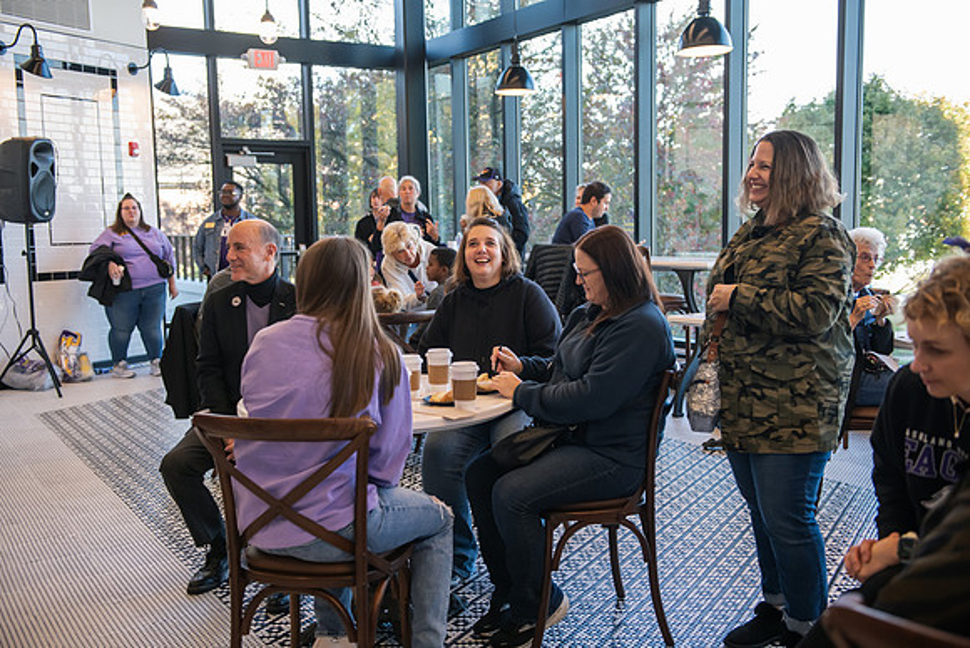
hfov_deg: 50.7
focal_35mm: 38
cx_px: 485
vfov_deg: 35.1
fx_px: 1024
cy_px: 324
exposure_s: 1/400
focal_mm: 38
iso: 1000
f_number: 3.2
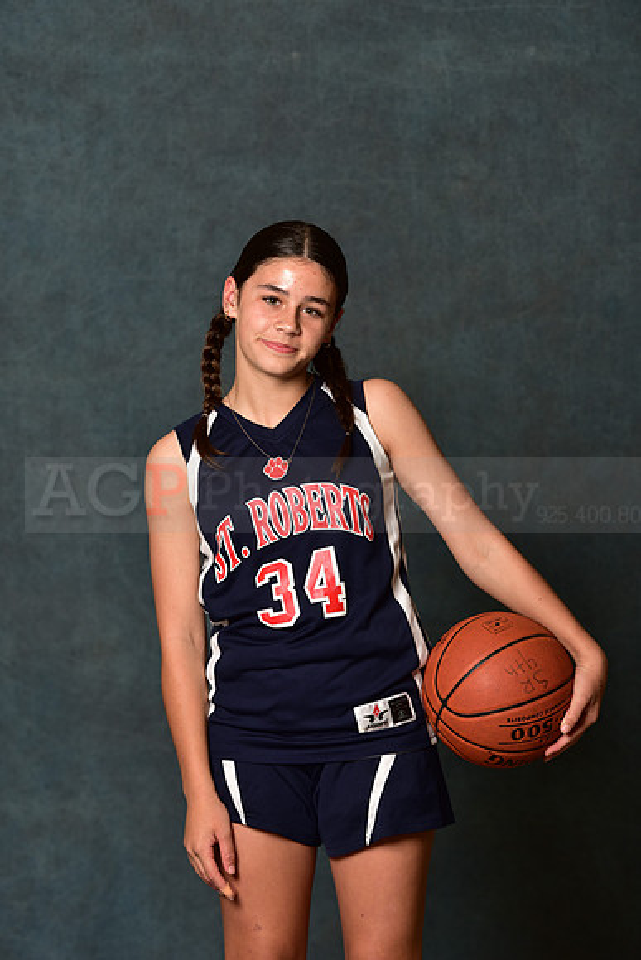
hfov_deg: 11.8
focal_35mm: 116
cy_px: 480
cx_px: 320
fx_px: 3096
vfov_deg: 17.6
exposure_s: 1/200
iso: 200
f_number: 4.5
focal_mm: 116
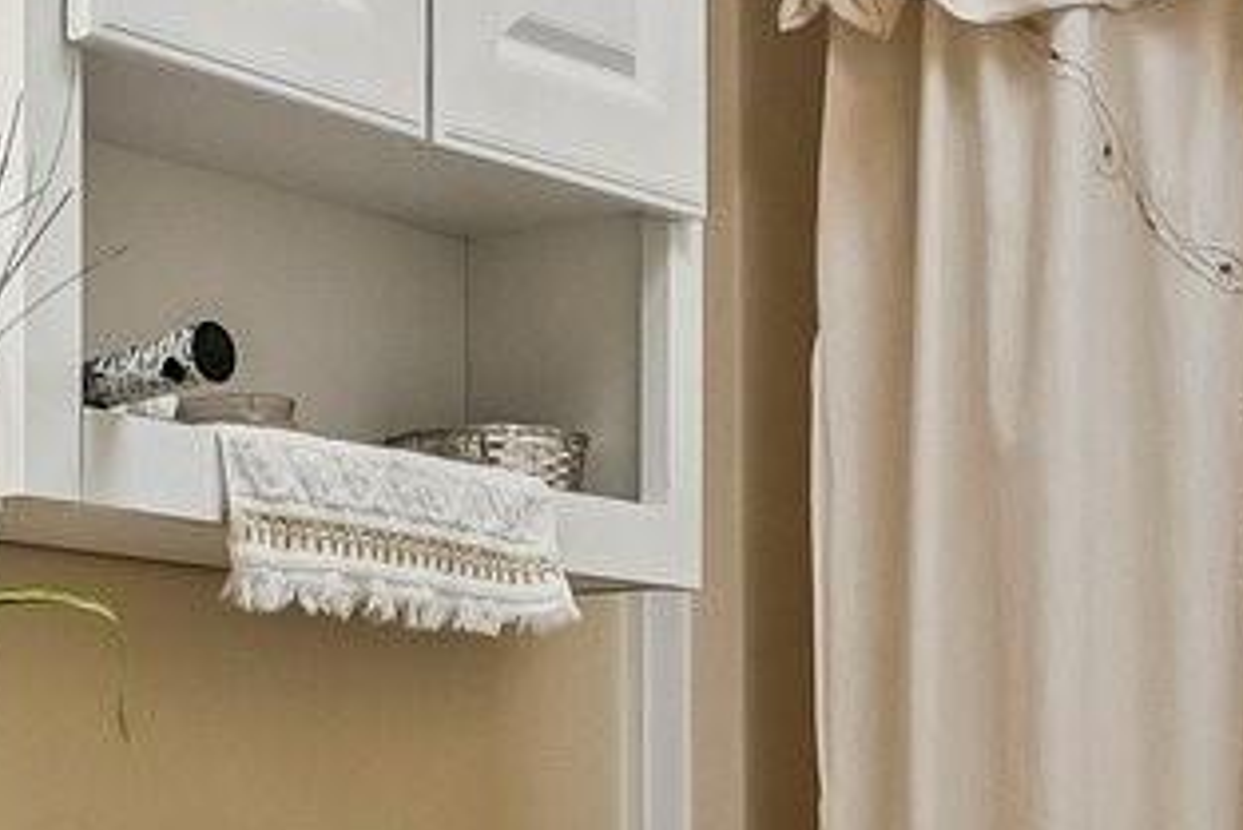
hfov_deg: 20.8
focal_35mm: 98
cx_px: 540
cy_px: 1007
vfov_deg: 13.6
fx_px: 3385
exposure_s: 1/30
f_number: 8
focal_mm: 10
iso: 200
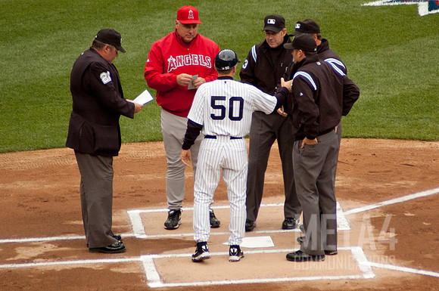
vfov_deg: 3.0
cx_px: 241
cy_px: 152
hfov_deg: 4.5
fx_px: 5617
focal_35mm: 461
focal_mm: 250
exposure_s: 1/1600
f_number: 5.3
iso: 640
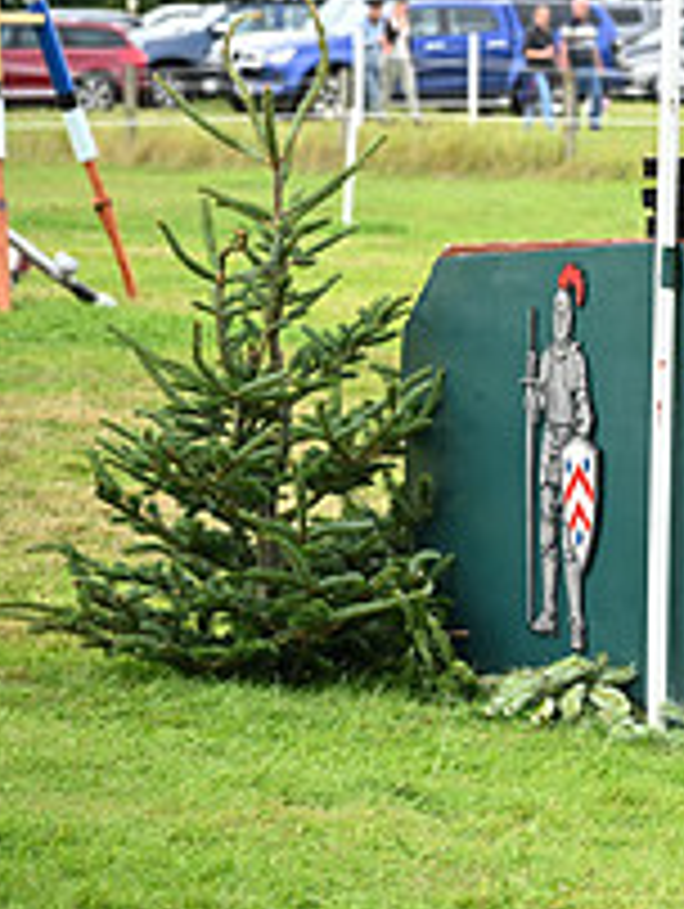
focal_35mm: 265
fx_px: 6967
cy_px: 133
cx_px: 1269
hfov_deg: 5.5
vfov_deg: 7.4
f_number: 4.5
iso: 1000
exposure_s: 1/1250
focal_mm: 96
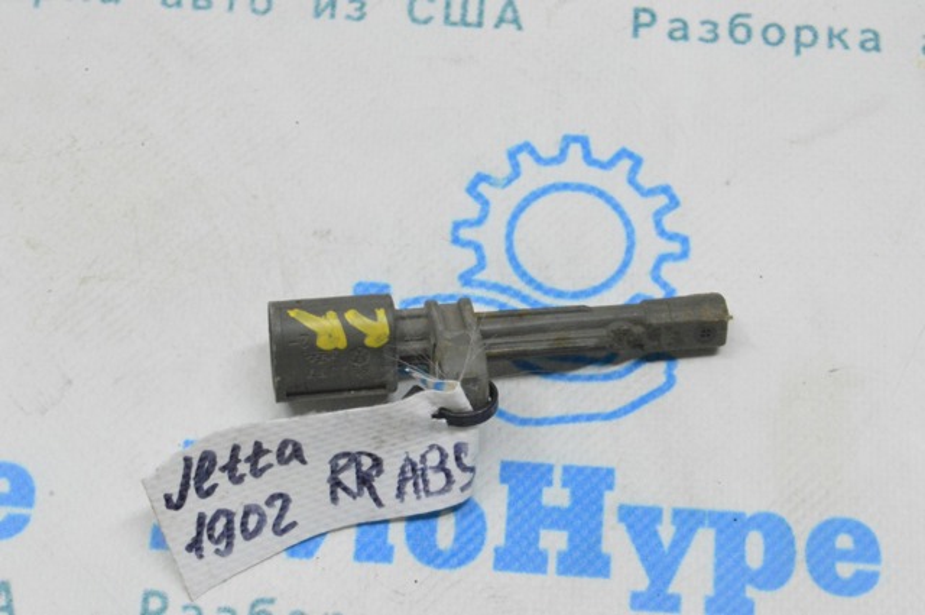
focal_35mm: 82
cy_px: 308
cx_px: 462
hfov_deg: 24.6
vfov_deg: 16.5
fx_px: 2117
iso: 6400
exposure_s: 1/20
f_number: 20
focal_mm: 55
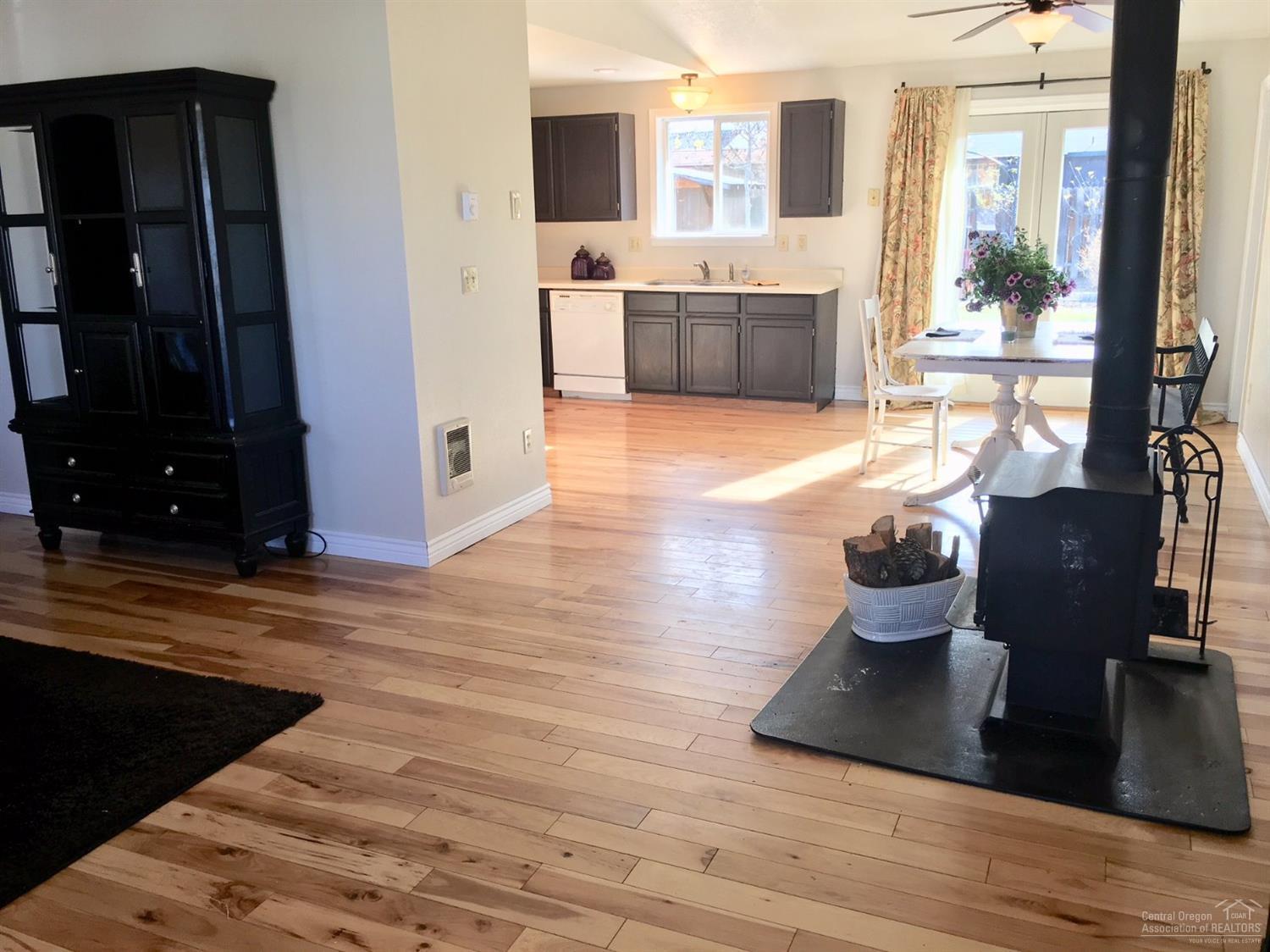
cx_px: 635
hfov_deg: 61.7
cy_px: 476
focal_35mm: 29
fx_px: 1064
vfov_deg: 48.2
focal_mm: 4.15
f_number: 2.2
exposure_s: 1/60
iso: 25
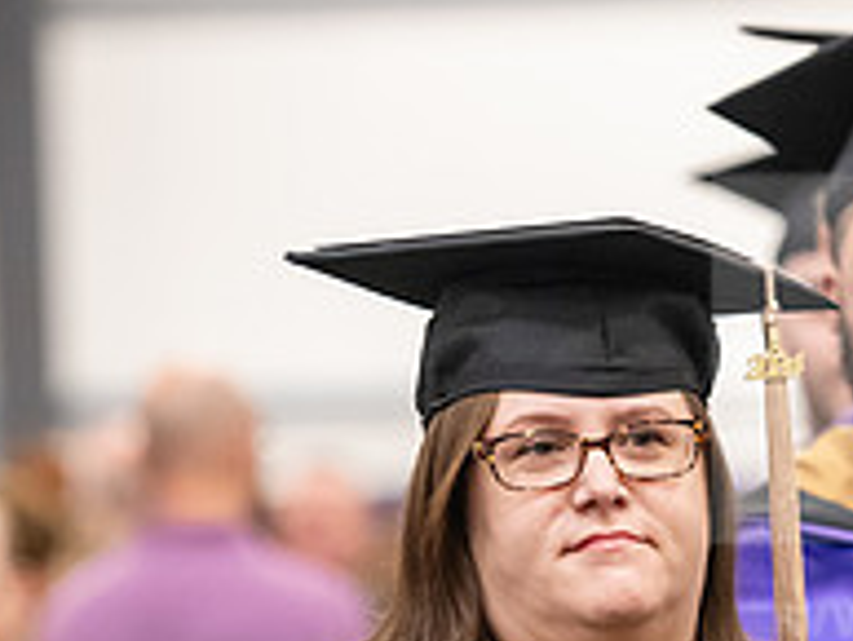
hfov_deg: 5.3
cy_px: 710
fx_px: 9246
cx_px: 579
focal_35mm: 375
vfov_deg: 4.0
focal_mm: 130
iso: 3200
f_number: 3.2
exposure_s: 1/200
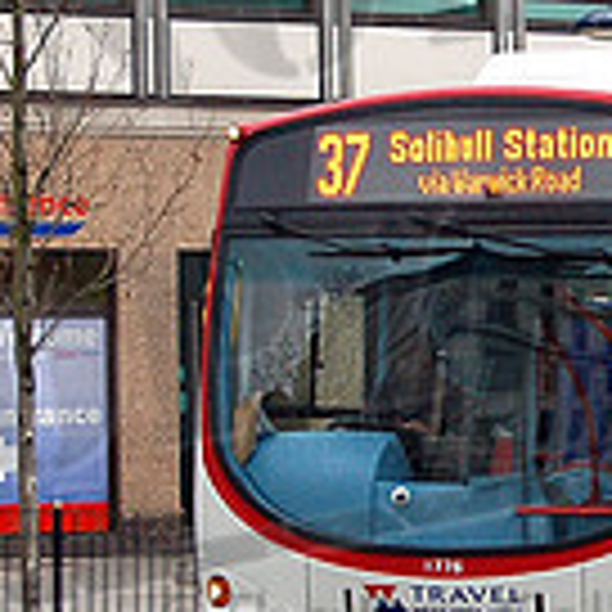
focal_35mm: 228
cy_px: 340
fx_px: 4561
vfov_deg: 7.7
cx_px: 684
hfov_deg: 7.6
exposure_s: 1/500
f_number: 5.3
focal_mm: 42
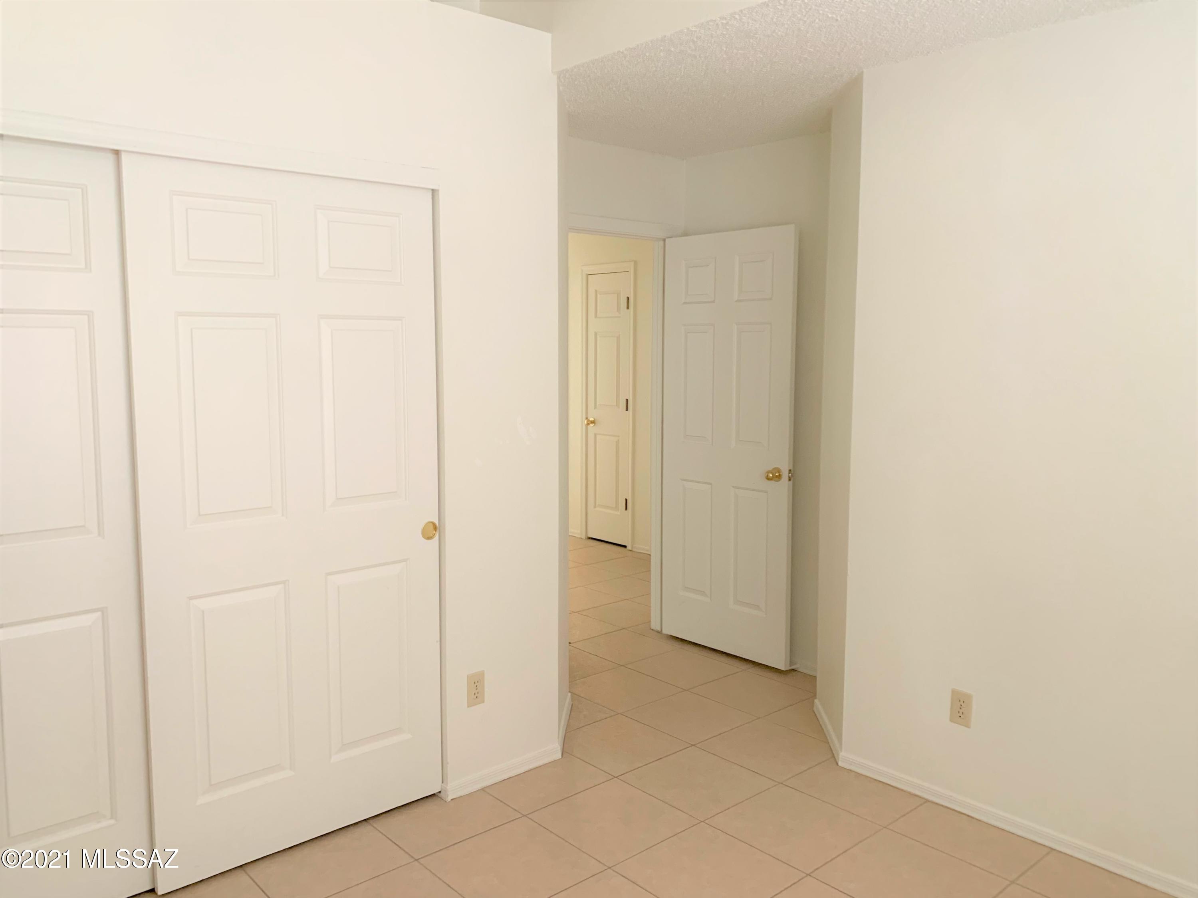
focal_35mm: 26
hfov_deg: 67.3
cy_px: 449
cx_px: 599
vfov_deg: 53.1
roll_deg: -0.5
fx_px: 900
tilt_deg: -5.5
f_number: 1.8
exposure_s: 1/60
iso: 160
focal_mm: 4.25
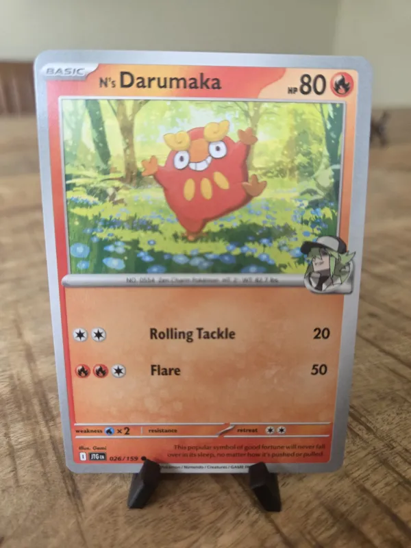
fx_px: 364
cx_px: 206
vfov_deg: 73.9
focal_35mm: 23
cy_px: 274
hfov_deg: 58.9
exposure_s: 1/100
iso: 400
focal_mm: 5.4
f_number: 1.8
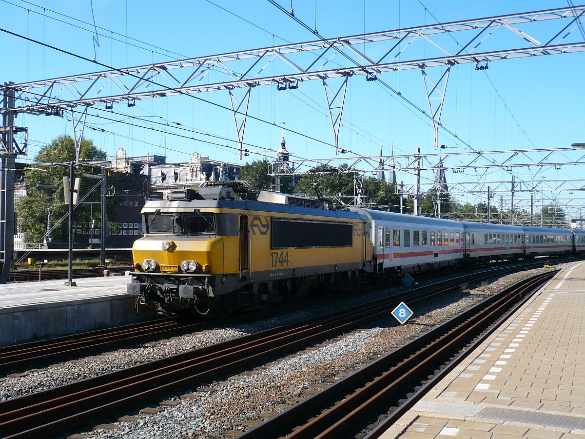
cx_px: 292
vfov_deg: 32.2
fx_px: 760
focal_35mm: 45
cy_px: 220
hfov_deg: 42.1
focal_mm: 7.5
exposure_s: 1/800
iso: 100
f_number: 3.2
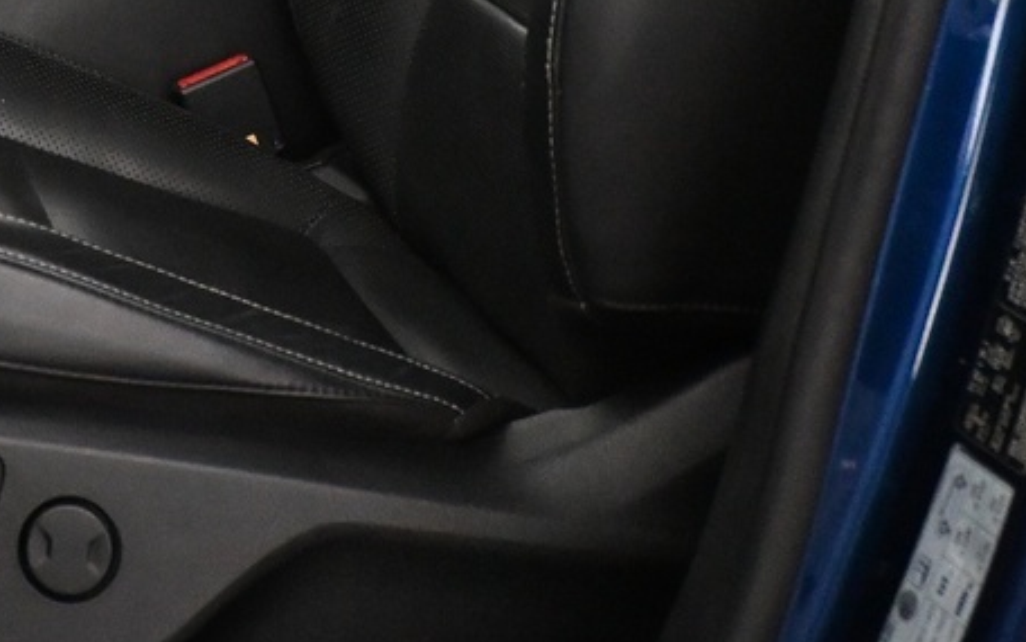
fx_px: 2961
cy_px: -428
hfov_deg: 18.5
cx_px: -261
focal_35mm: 106
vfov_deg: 11.6
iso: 3600
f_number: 3.8
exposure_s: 1/60
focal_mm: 19.5
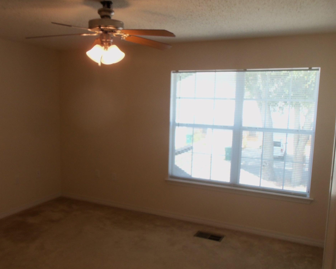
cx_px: 154
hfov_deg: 58.7
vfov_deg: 48.5
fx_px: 298
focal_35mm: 30
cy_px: 136
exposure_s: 1/60
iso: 100
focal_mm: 5.1
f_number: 3.3
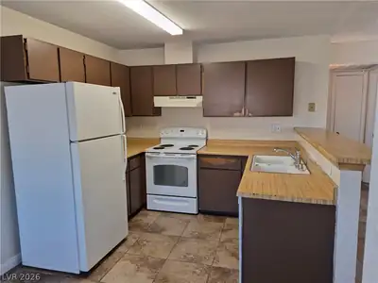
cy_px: 142
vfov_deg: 58.9
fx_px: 251
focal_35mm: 23
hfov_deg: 73.9
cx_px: 189
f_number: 1.8
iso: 125
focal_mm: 5.4
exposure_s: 1/120
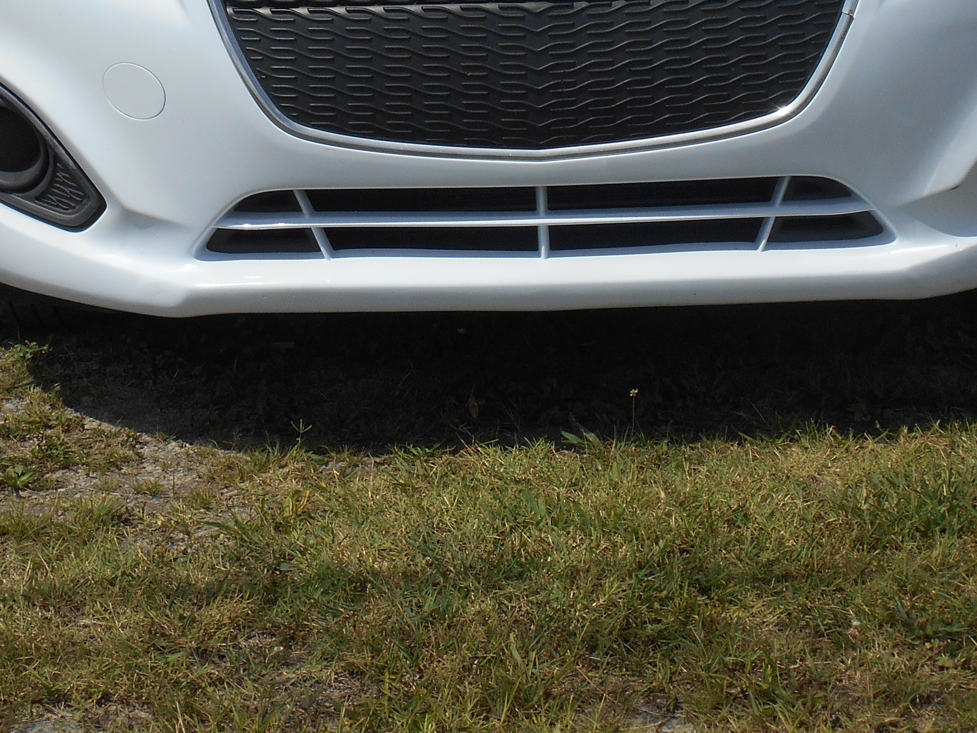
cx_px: 517
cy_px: -17
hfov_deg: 21.5
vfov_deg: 15.9
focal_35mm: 91
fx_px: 2569
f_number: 3.9
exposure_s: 1/1600
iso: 80
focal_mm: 7.2
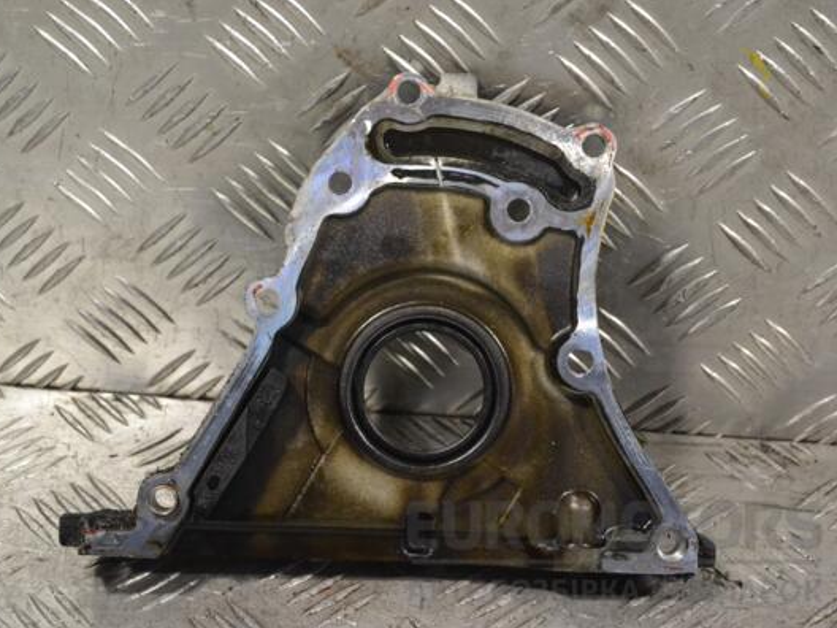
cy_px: 314
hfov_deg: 23.8
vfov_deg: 18.0
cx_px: 377
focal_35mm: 82
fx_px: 1983
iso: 3200
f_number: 9
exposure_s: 1/320
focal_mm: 50
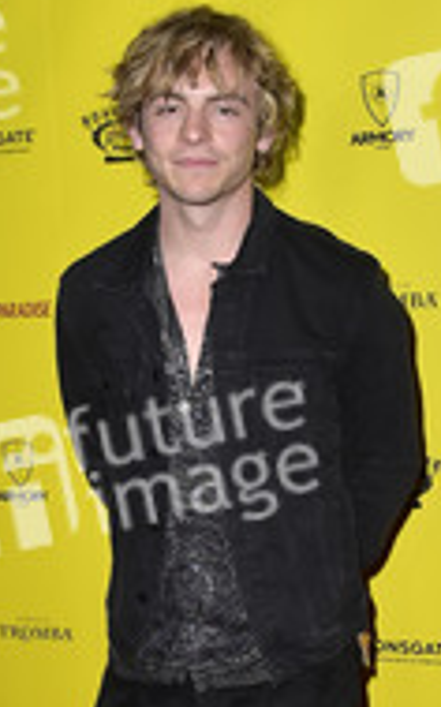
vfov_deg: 28.4
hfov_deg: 18.9
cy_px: 658
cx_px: 237
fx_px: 1328
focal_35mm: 69
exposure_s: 1/250
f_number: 6.3
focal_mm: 32
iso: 250
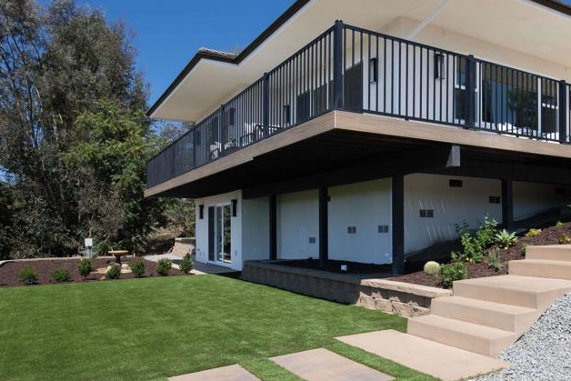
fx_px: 492
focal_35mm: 31
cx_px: 366
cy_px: 229
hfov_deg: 59.3
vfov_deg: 42.1
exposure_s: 1/250
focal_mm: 19
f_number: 11
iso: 320
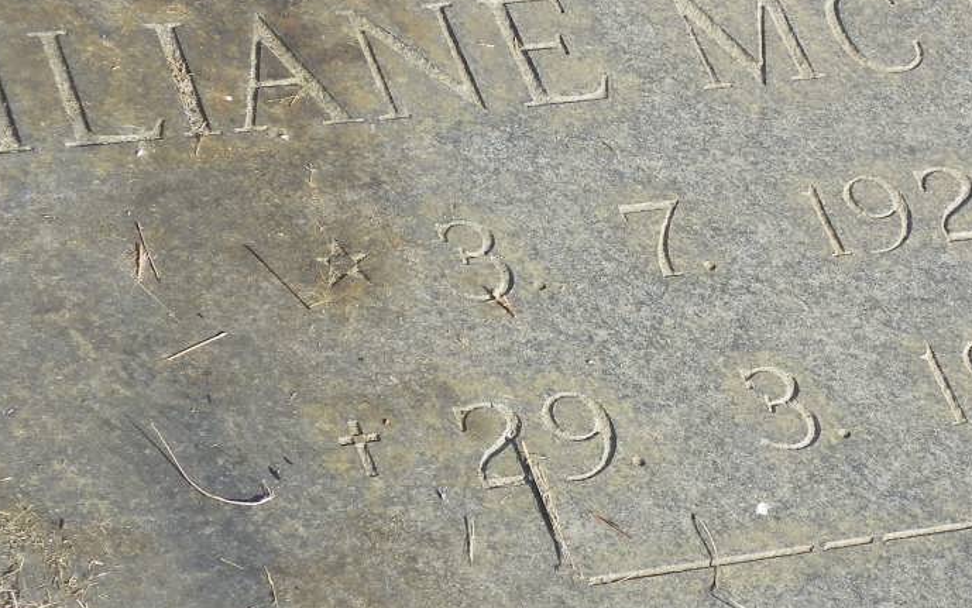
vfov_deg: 9.1
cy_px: 309
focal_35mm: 144
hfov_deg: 14.5
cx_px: 674
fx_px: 3816
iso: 64
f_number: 4
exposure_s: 1/160
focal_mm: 13.8
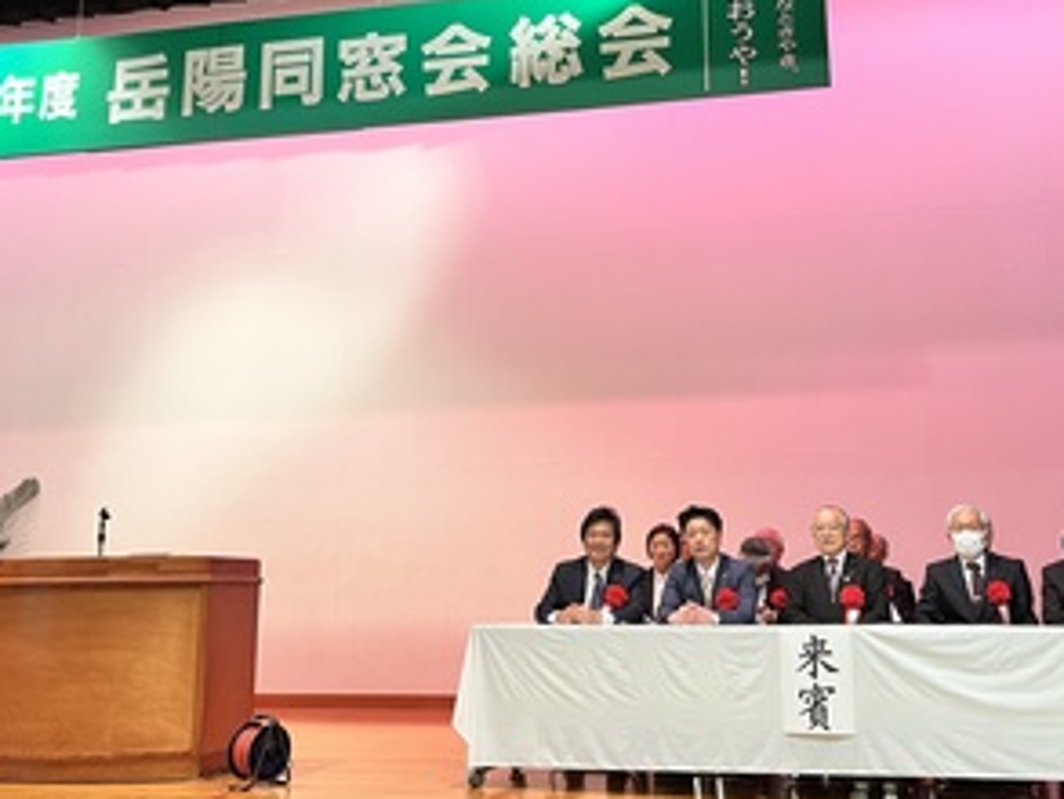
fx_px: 1199
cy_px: 338
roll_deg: +0.1
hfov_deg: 47.8
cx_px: 574
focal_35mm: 39
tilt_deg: +11.5
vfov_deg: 36.8
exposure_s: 1/60
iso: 100
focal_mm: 5.1
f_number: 1.6
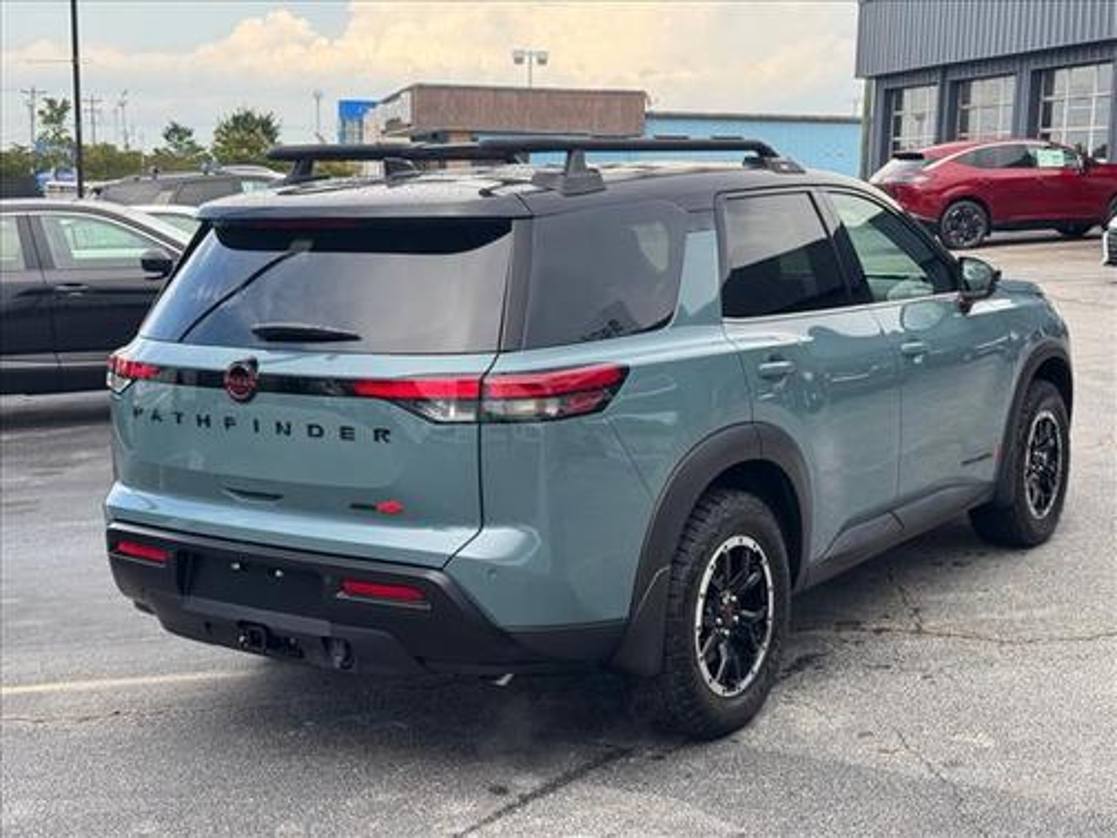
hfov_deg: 39.7
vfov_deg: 30.3
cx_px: 558
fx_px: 1549
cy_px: 419
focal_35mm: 48
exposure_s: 1/588
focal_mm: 6.76
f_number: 1.78
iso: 64
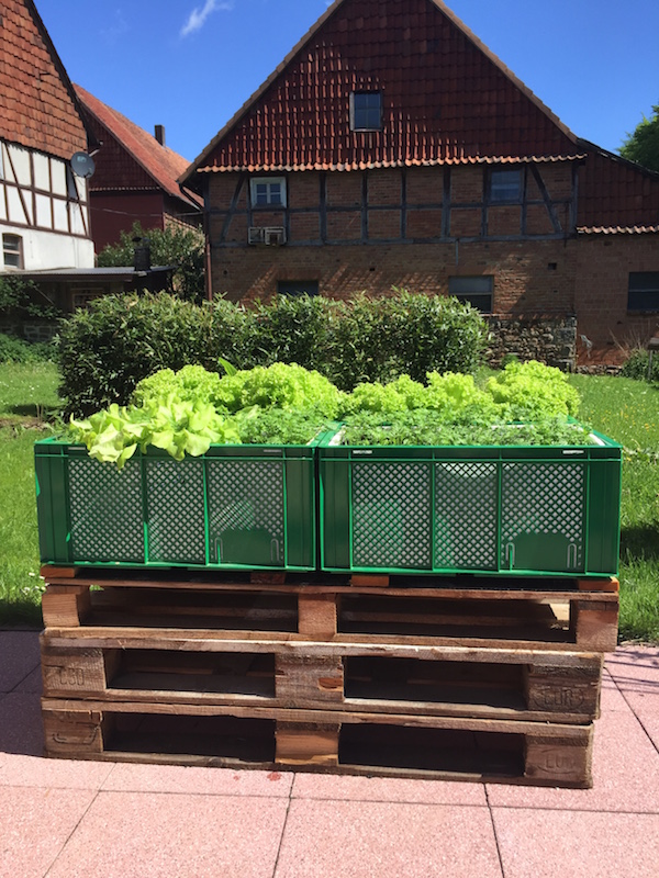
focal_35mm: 29
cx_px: 330
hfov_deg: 48.2
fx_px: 736
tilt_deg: -9.1
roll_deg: +1.5
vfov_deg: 61.7
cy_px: 439
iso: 32
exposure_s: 1/1199
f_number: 2.2
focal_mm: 4.15
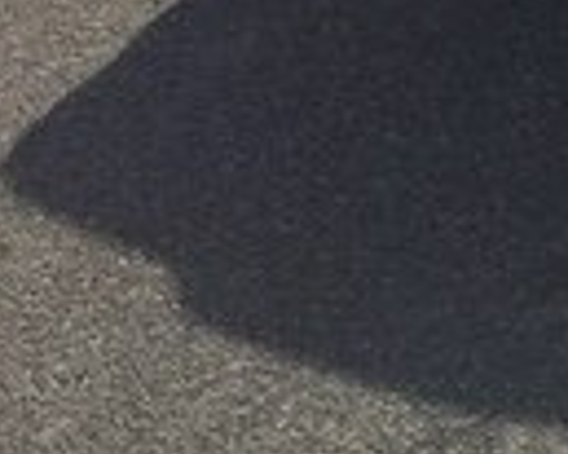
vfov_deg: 10.2
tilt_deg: -18.5
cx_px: 1400
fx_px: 2436
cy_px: -289
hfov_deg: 11.0
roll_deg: -0.5
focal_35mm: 145
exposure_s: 1/4115
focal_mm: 4.15
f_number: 2.2
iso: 32
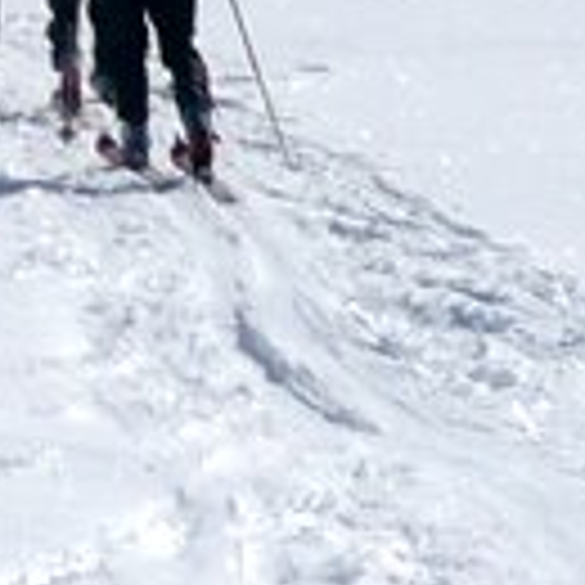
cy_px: -891
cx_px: -680
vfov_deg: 6.3
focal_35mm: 265
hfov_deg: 6.4
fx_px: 5067
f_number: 9
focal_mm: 6.2
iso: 100
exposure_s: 1/500
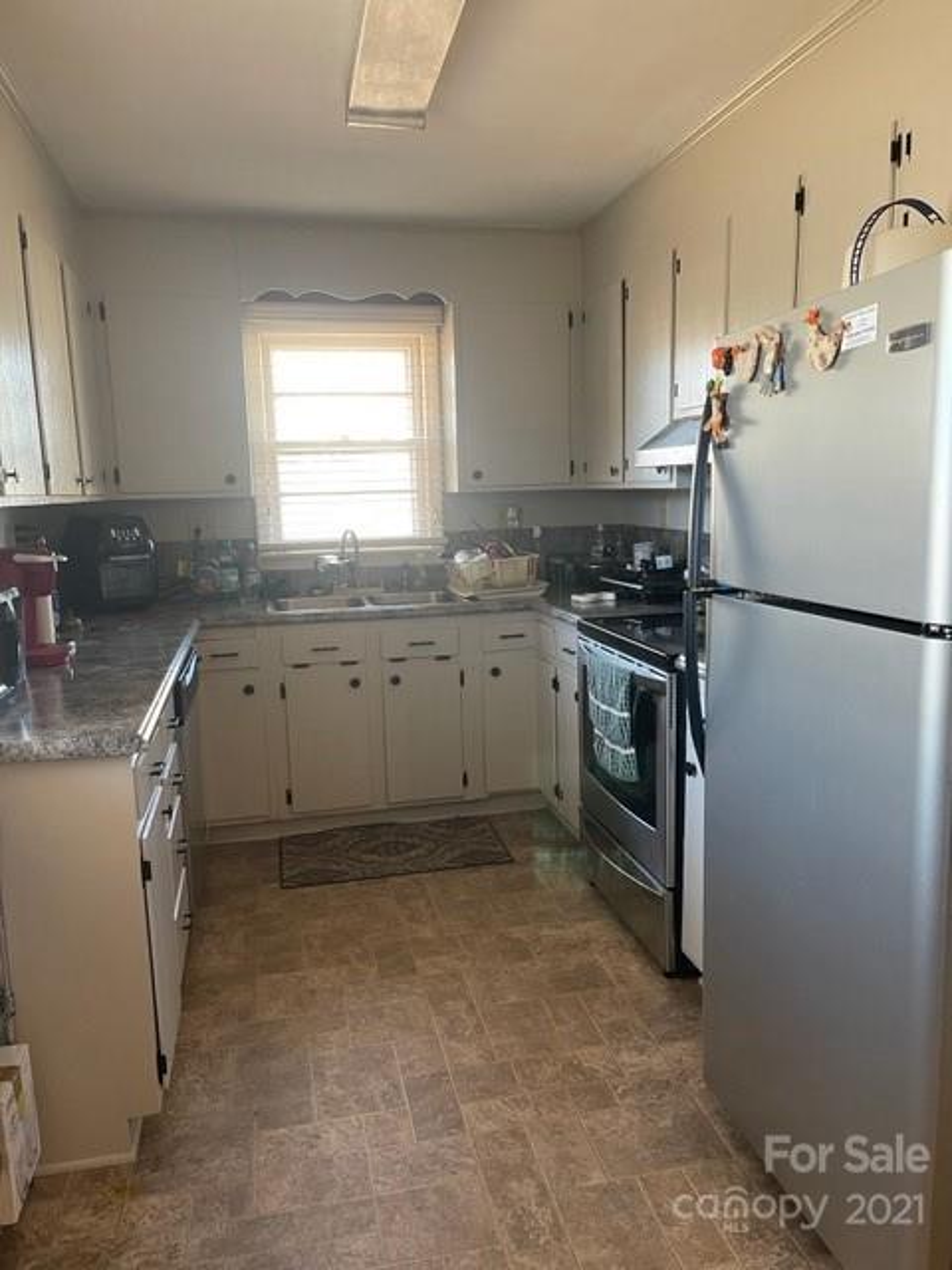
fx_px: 953
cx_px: 476
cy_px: 635
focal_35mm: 26
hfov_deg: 53.1
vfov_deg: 67.3
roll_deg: +1.7
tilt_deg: -8.9
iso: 200
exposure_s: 1/60
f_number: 1.6
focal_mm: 5.1
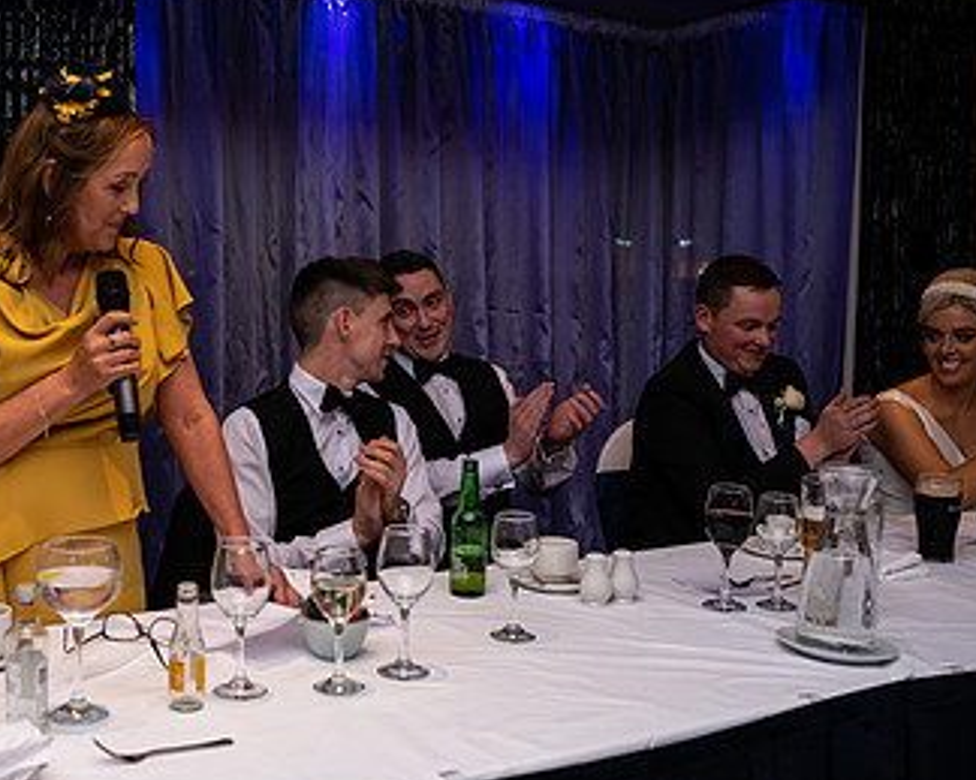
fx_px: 1357
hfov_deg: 38.7
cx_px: 268
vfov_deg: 32.0
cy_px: 348
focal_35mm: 47
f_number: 3.5
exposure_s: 1/160
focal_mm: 28
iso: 640
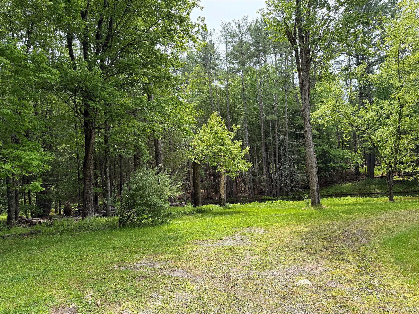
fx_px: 291
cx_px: 210
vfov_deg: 56.8
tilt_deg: +4.1
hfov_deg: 71.6
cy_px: 157
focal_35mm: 24
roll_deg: +4.1
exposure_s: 1/1522
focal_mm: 6.76
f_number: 1.78
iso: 100
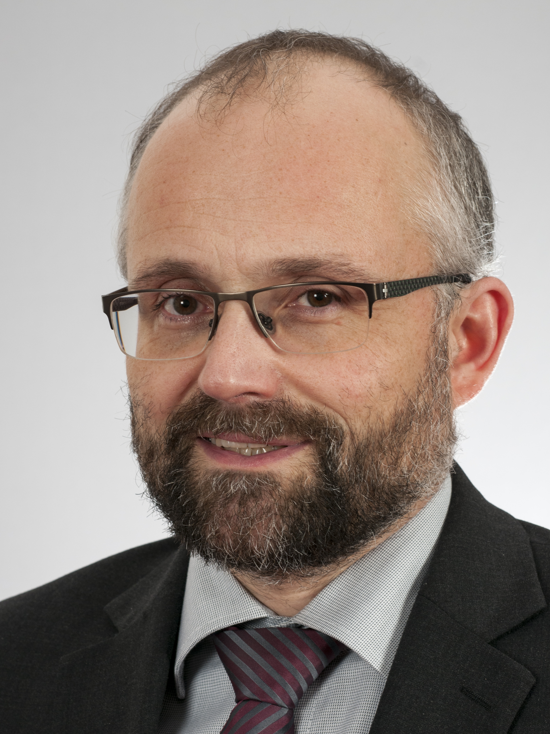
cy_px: 410
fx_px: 2935
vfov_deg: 14.2
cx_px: 275
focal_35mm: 139
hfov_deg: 10.7
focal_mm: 85
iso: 200
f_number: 8
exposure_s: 1/160
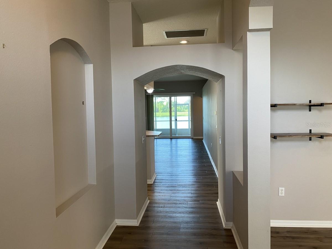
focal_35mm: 26
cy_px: 124
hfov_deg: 67.3
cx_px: 166
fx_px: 249
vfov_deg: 53.1
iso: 80
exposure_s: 1/60
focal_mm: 4.25
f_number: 1.8
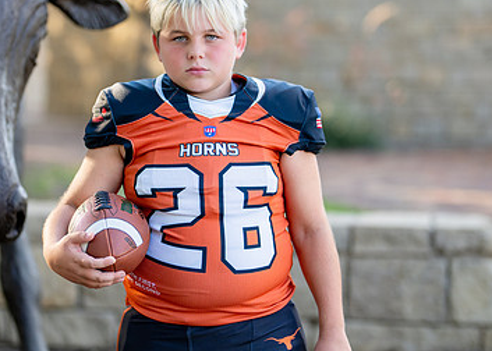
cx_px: 213
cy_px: 160
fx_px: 1285
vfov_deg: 15.6
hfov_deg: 21.7
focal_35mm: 92
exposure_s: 1/1600
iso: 200
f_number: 1.2
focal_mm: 50
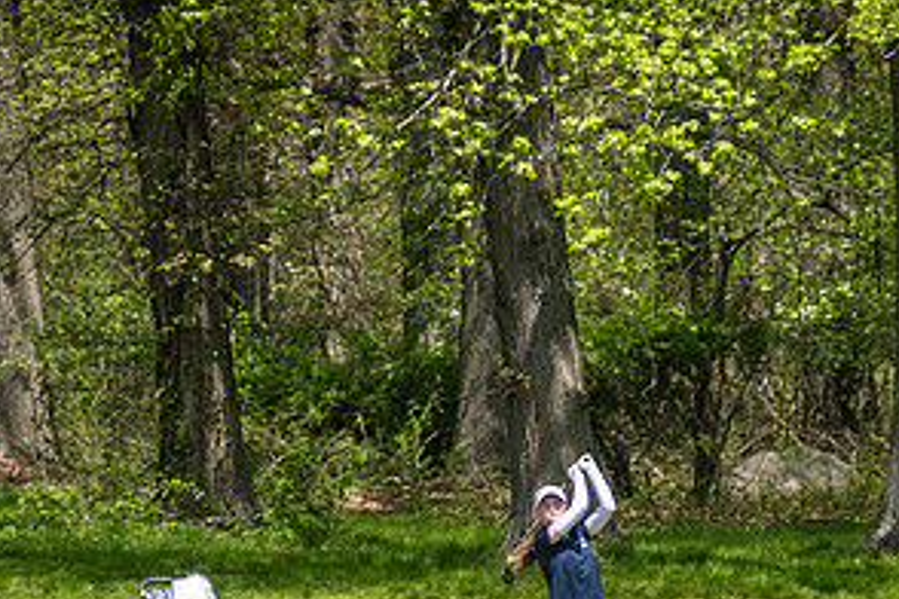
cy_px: 485
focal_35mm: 506
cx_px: 543
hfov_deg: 4.1
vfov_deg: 2.7
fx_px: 12635
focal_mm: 200
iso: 100
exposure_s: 1/1000
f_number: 3.5
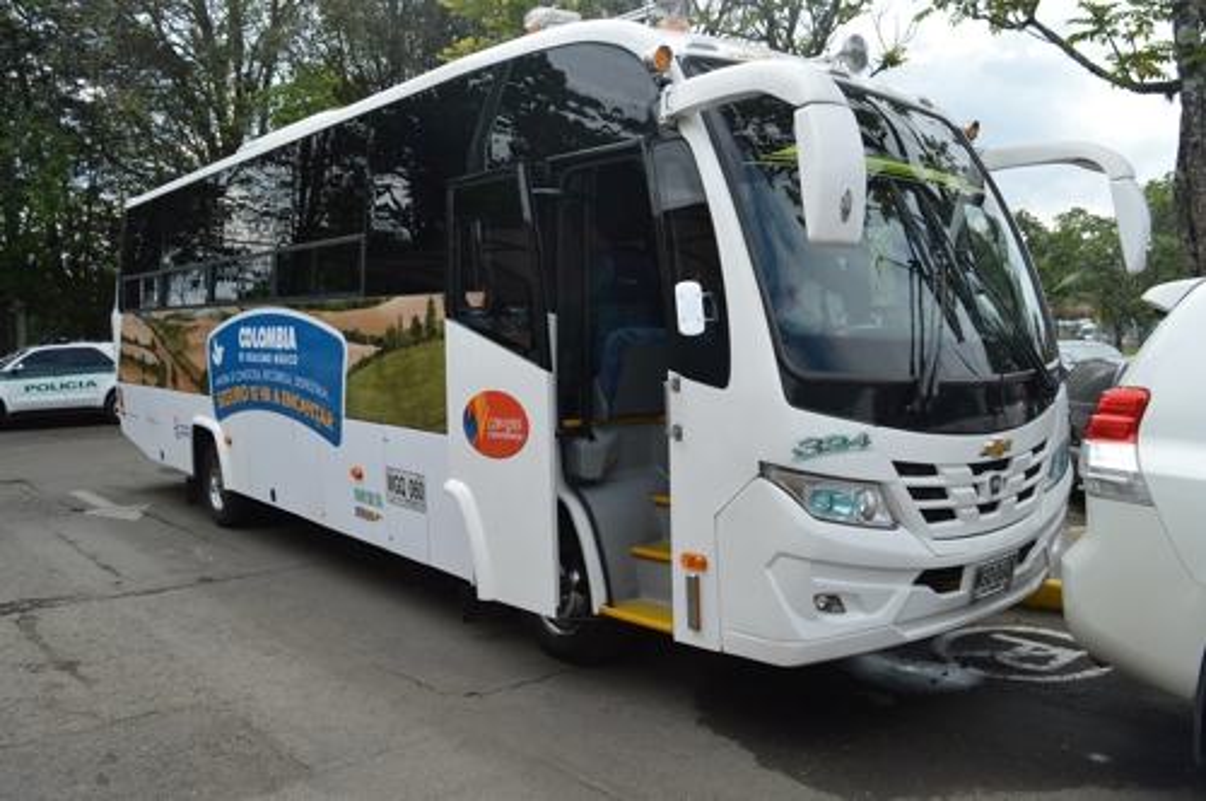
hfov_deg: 62.0
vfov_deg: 43.5
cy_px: 400
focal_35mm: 30
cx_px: 603
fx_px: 1004
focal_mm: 20
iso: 100
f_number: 7.1
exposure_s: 1/200
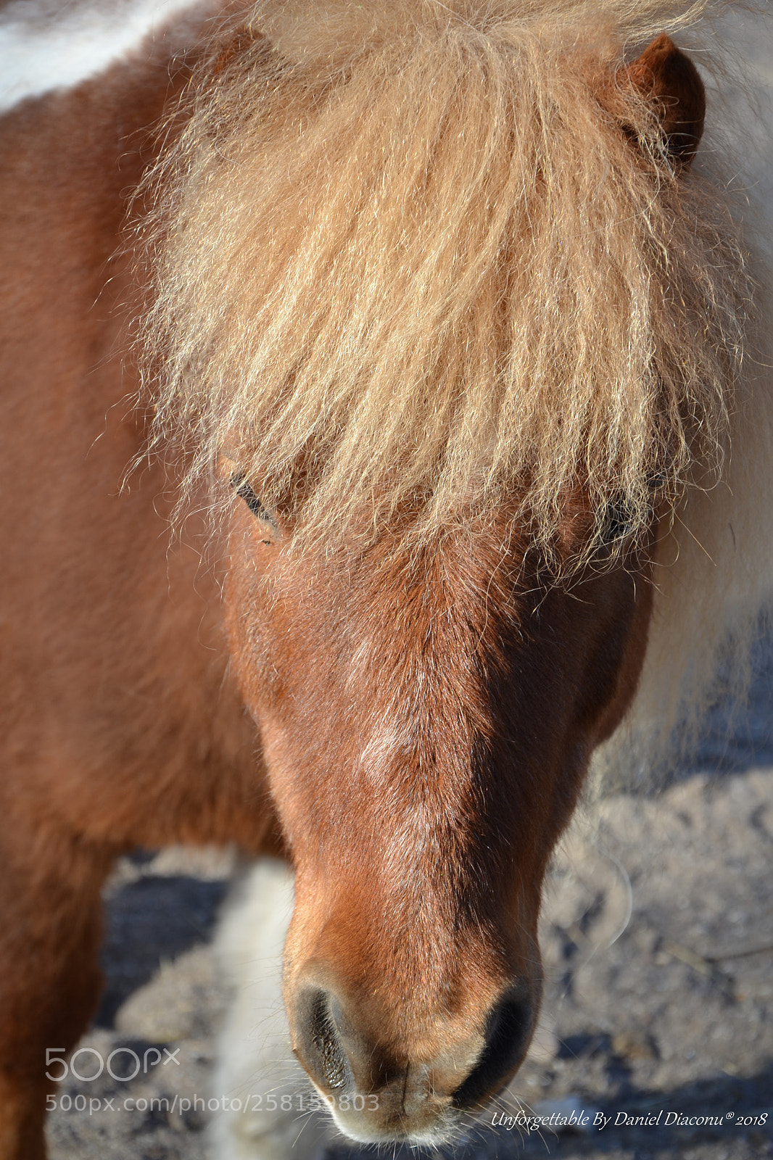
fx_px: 3190
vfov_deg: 20.6
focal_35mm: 99
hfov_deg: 13.8
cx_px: 386
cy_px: 580
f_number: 7.1
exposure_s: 1/200
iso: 100
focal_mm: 66
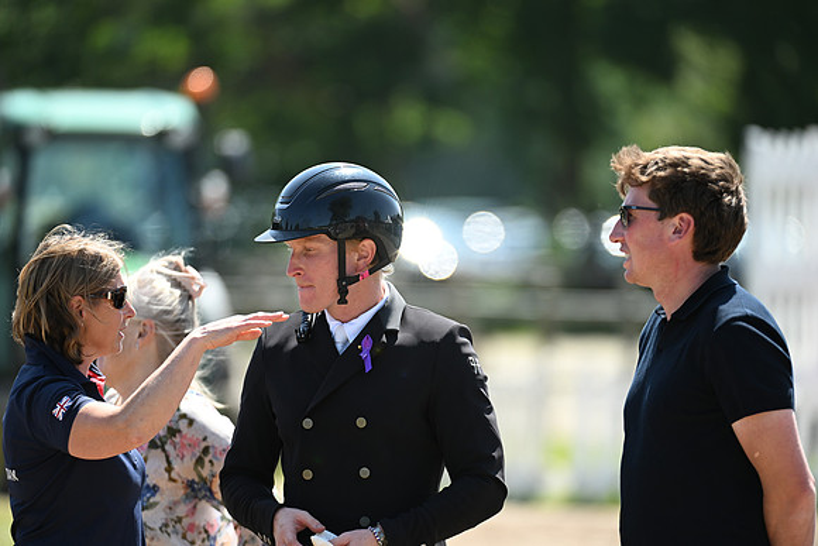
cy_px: 273
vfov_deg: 3.6
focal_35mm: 380
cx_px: 409
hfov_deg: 5.4
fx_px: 8636
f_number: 5
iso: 720
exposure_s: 1/1600
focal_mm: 380
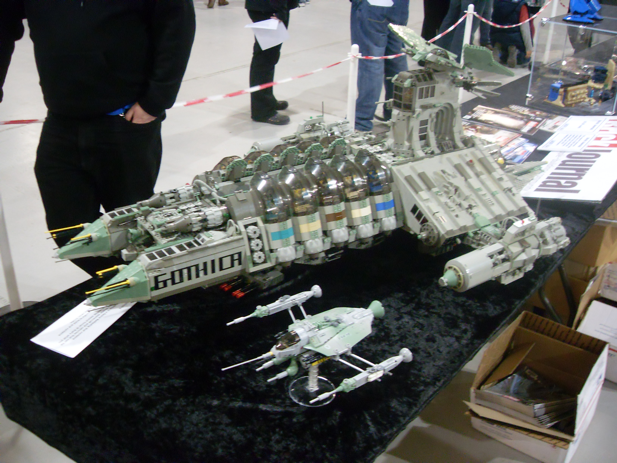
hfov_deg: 50.1
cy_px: 232
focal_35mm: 37
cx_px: 308
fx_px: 659
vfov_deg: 38.7
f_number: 2.8
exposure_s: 1/8
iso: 200
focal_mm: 6.3
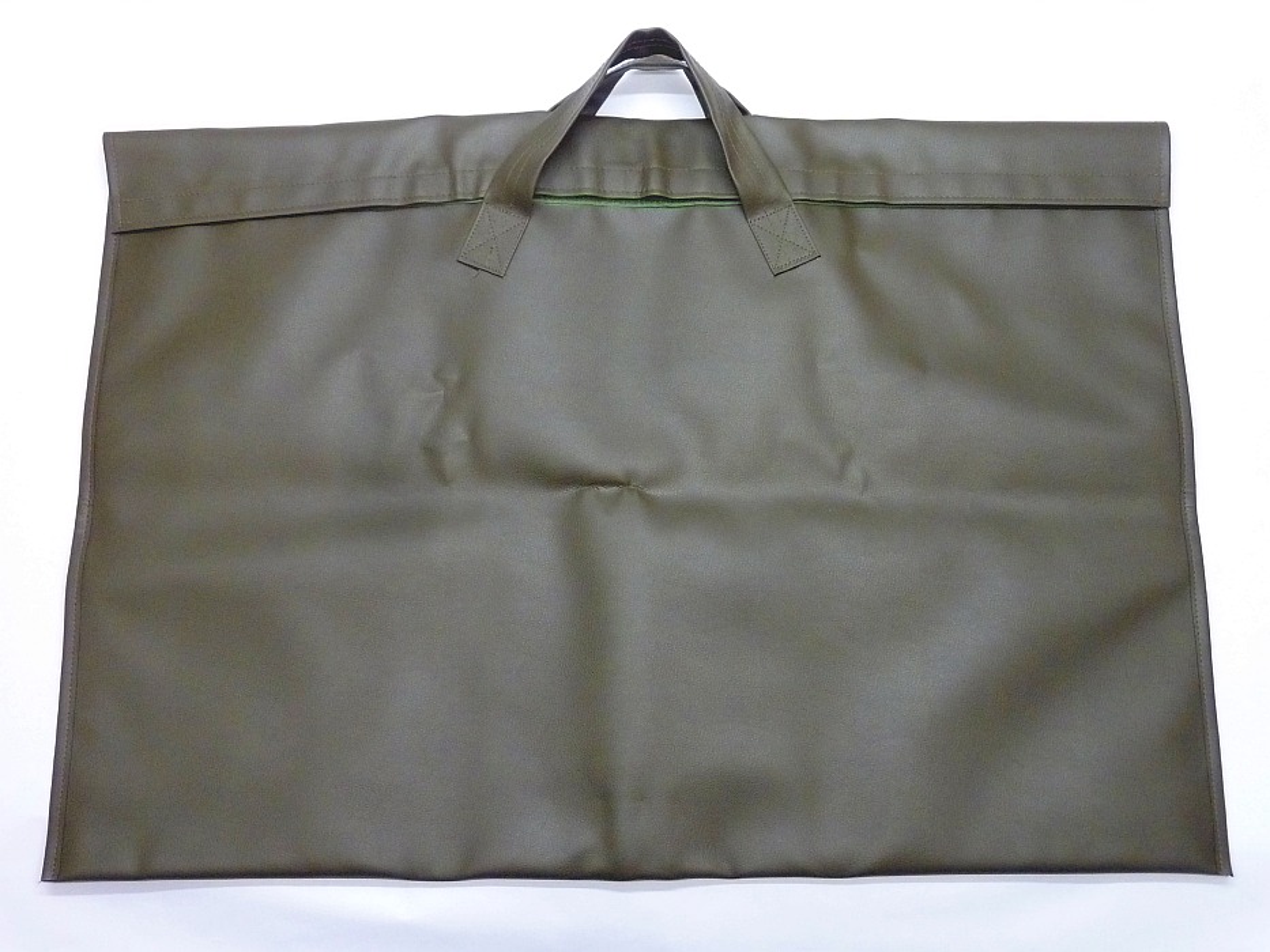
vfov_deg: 44.2
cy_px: 476
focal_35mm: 32
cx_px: 635
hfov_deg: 56.8
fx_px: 1174
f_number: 3.5
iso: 400
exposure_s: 1/20
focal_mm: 5.3
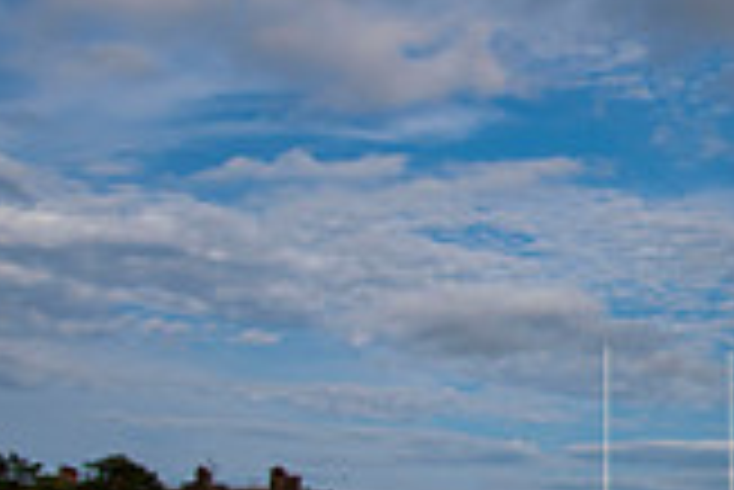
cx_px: 1270
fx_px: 1449
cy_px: 393
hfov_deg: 20.9
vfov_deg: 19.0
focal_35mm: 71
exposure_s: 1/2000
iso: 250
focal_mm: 20
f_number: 5
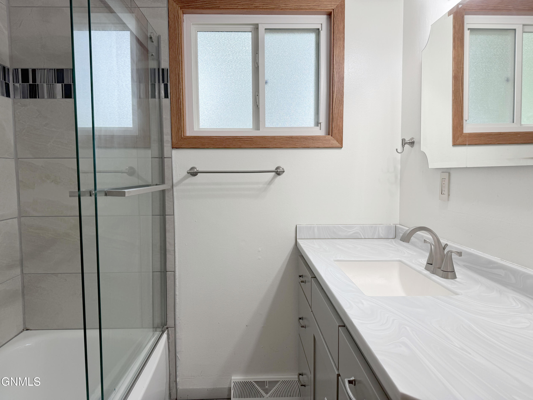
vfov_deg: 56.8
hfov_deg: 71.6
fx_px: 370
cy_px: 200
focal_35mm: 24
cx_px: 266
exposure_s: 1/120
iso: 64
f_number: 1.78
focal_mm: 6.76
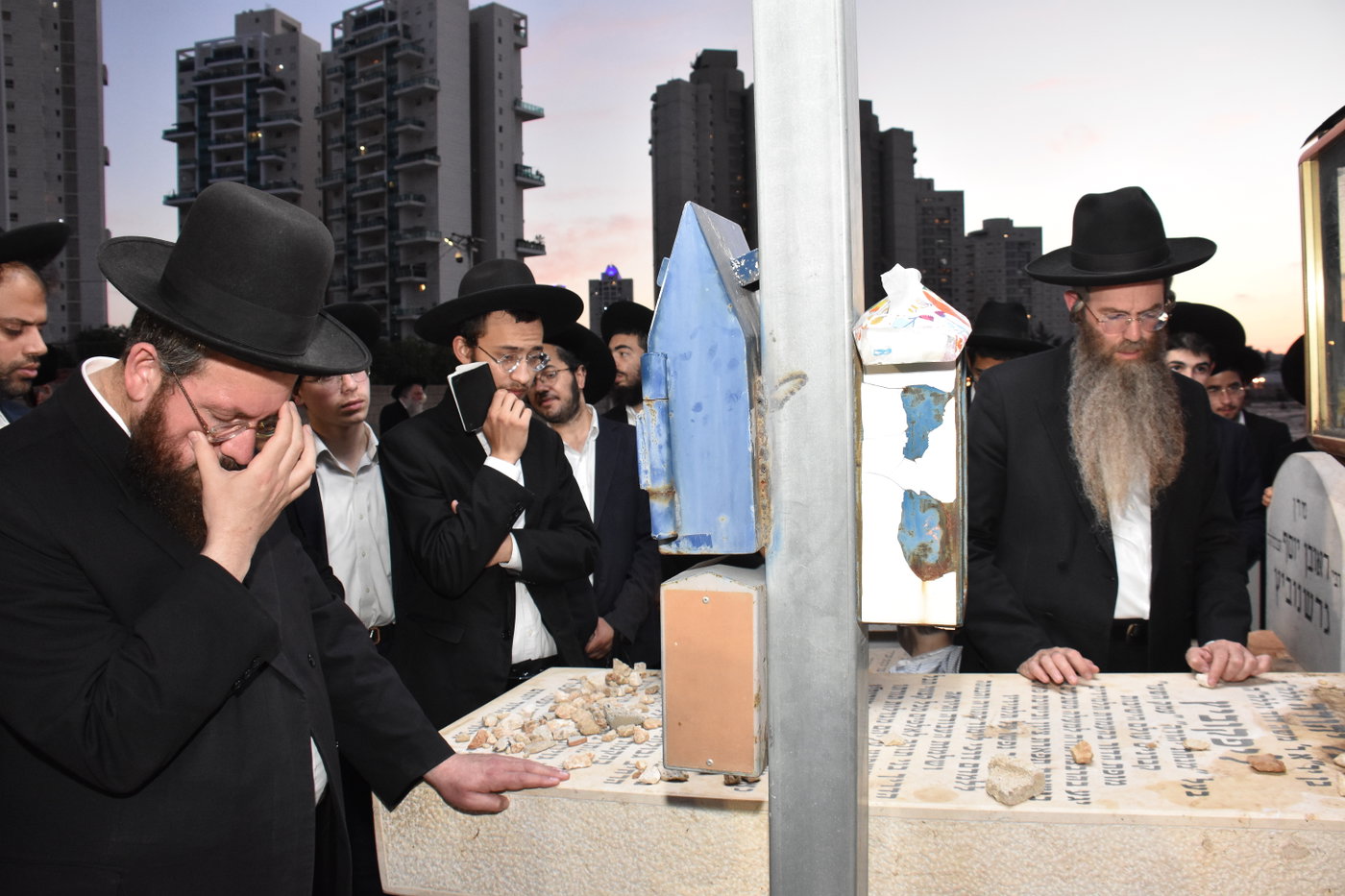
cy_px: 448
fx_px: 1009
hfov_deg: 67.4
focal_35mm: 27
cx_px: 672
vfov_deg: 47.9
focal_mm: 18
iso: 1600
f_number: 5.6
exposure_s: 1/80
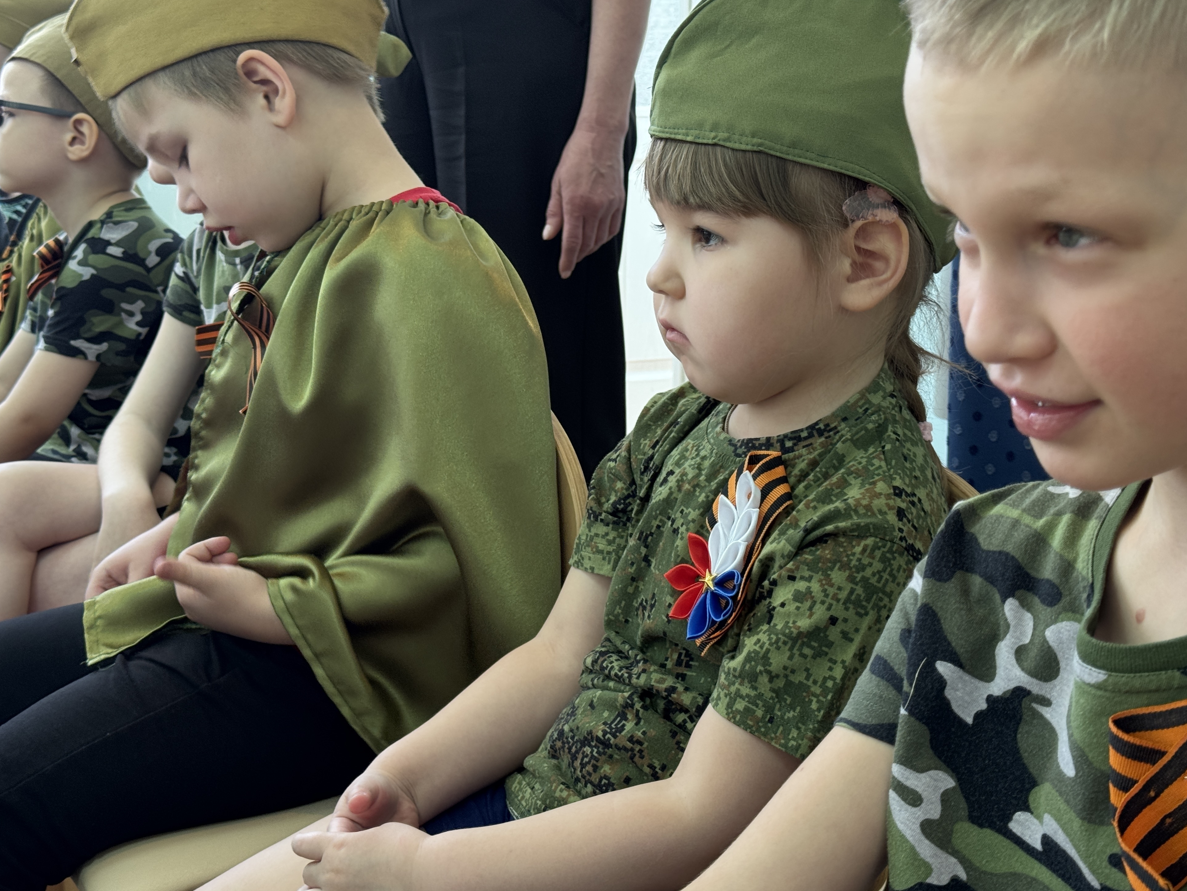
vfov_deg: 29.1
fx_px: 1714
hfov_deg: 38.2
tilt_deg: -11.9
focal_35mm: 50
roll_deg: +0.1
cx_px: 580
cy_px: 460
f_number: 1.78
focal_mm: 6.76
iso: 125
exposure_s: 1/50
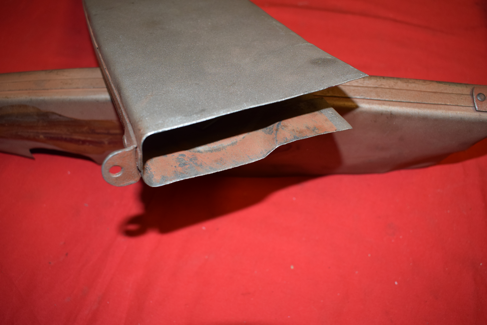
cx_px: 244
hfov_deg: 61.9
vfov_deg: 43.6
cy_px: 162
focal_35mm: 30
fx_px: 406
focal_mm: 20
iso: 640
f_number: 5
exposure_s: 1/125
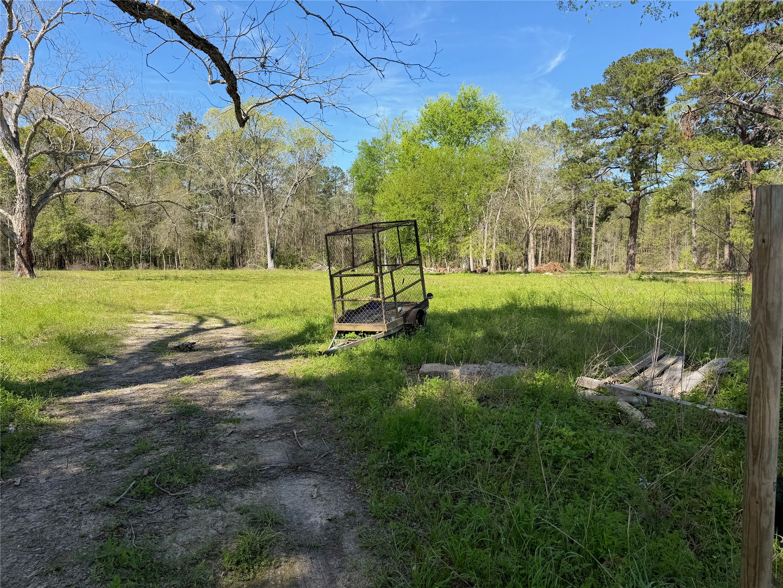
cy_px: 294
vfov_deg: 56.8
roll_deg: +1.9
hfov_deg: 71.6
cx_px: 392
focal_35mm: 24
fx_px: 543
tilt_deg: -4.6
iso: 80
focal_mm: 6.76
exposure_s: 1/2053
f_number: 1.78
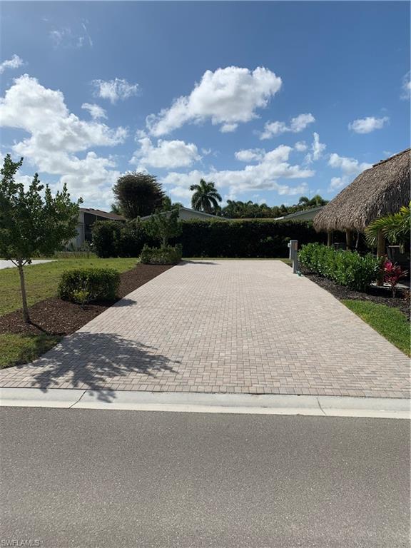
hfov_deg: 53.1
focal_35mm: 26
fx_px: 412
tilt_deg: -5.8
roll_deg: +1.8
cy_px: 274
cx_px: 206
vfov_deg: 67.3
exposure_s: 1/4902
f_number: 1.8
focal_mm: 4.25
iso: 25
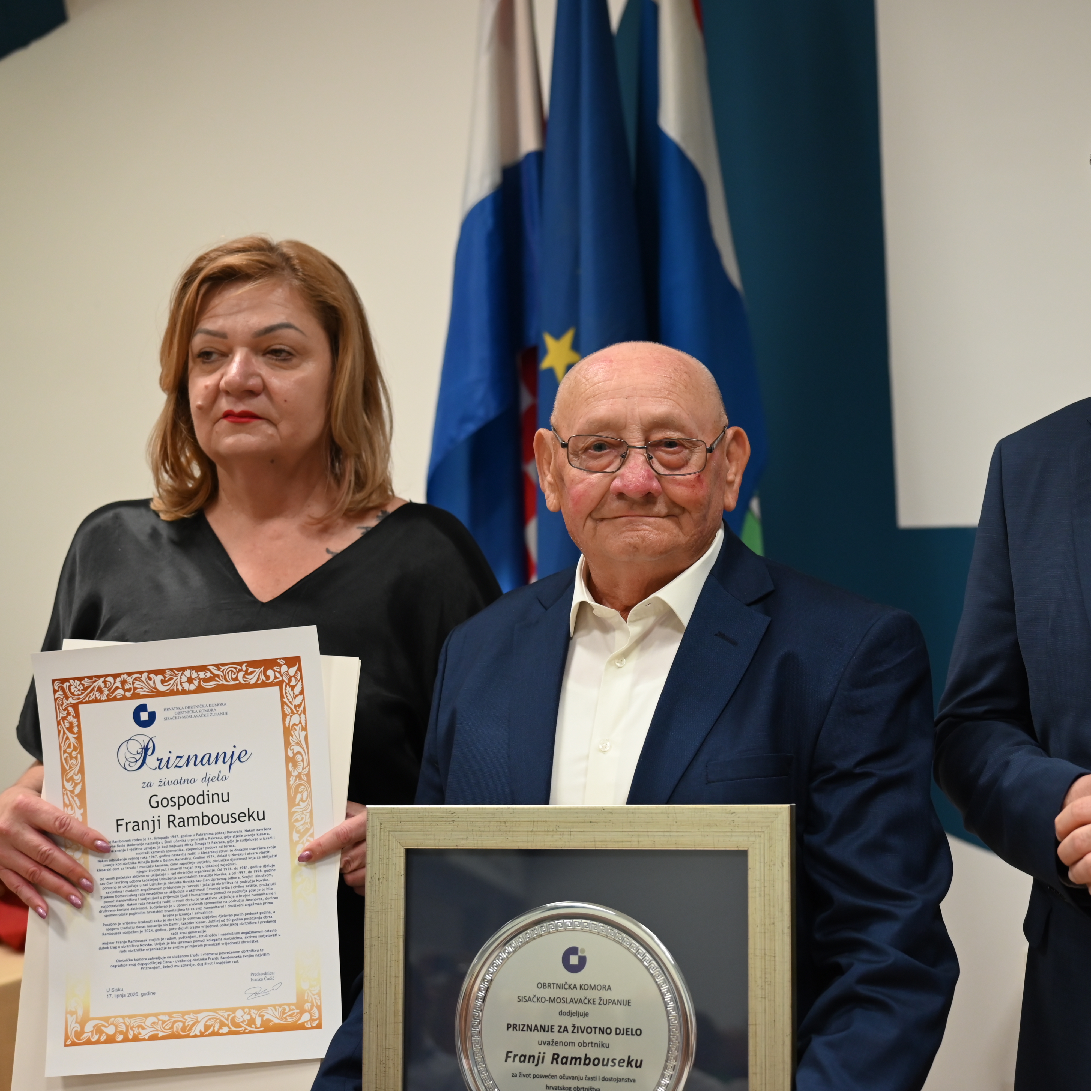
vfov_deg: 31.1
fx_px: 1961
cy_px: 548
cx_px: 725
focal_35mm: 55
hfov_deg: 30.9
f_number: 2.8
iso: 1100
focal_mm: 43
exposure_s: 1/125
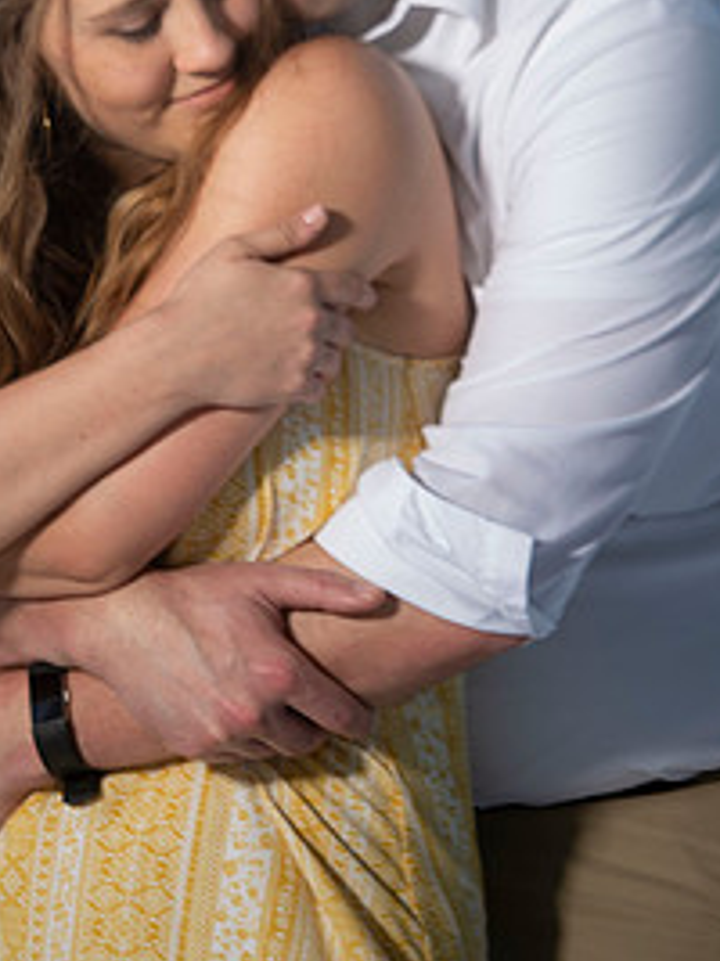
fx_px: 11491
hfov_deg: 3.6
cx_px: 298
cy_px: -18
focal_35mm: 414
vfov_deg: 4.8
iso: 50
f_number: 4.5
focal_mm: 135
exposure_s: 1/200
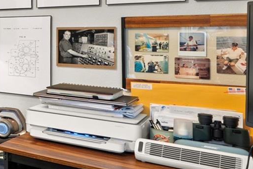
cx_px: -186
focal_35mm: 52
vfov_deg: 25.7
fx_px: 365
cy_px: 42
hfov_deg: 23.2
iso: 200
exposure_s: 5
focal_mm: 13
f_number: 8
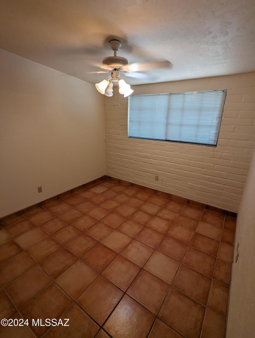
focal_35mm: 16
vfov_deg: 94.4
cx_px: 128
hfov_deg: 78.2
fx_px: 157
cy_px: 169
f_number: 2.2
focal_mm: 2.35
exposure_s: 1/60
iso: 64
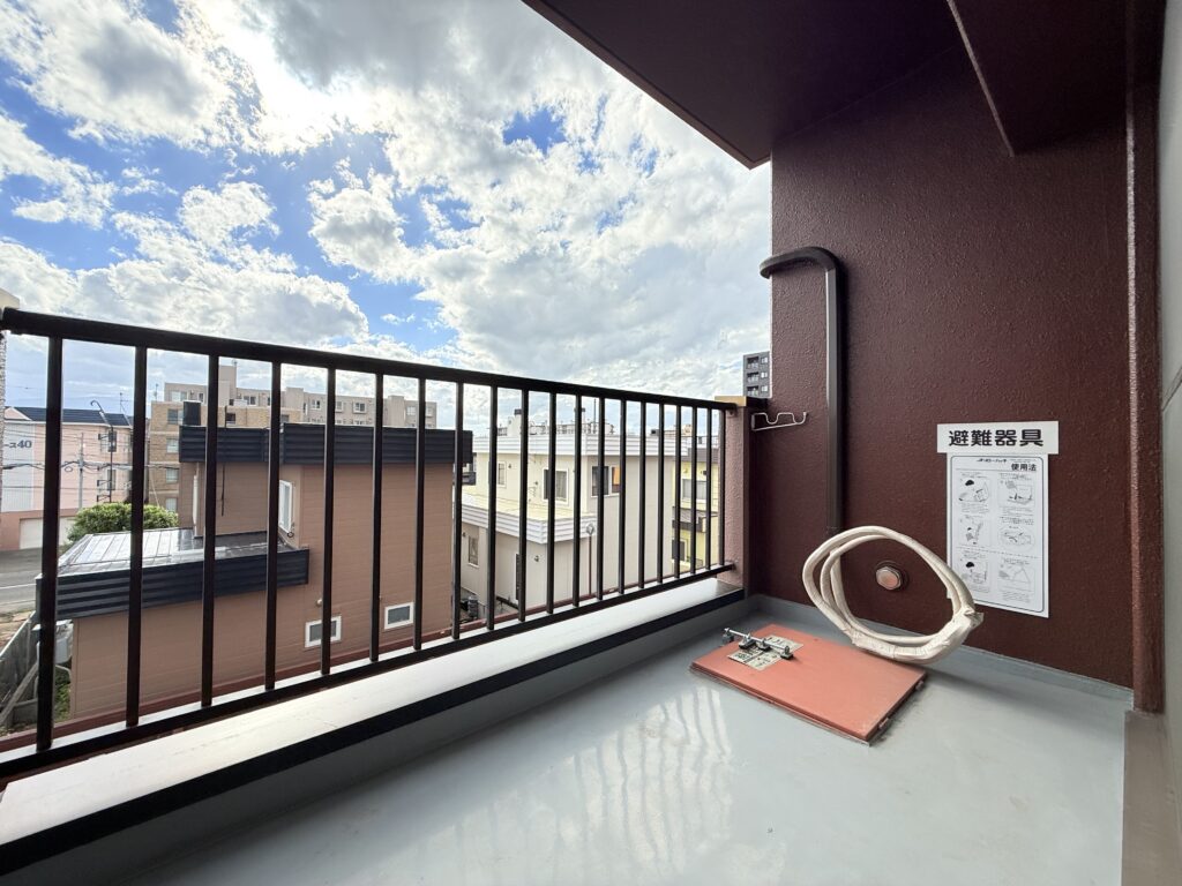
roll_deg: -0.6
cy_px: 443
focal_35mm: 14
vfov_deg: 85.7
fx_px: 478
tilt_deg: -0.1
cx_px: 591
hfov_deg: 102.1
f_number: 2.2
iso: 64
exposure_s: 1/1399
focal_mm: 2.22
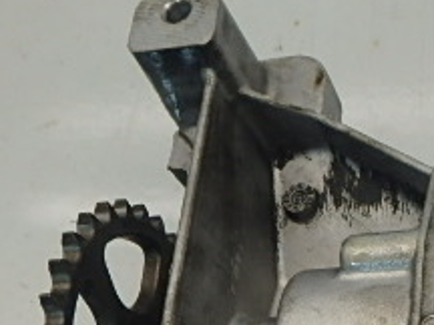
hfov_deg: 21.6
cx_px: 478
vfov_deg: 16.5
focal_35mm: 86
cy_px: 391
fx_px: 1078
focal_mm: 5.2
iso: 200
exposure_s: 1/50
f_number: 4.6
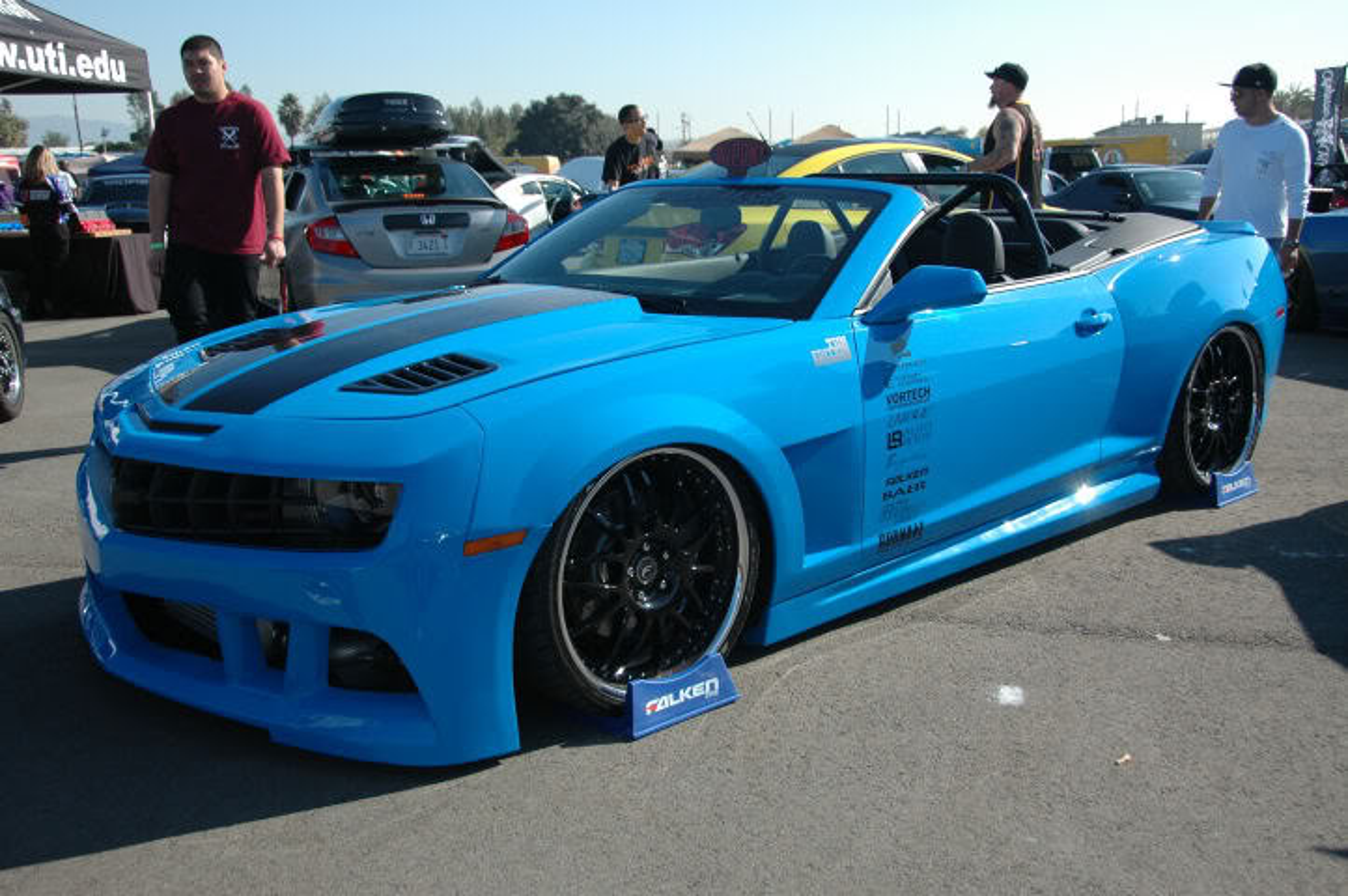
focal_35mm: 36
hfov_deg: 53.2
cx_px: 674
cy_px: 448
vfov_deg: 36.8
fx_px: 1347
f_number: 4.5
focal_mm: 24
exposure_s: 1/1000
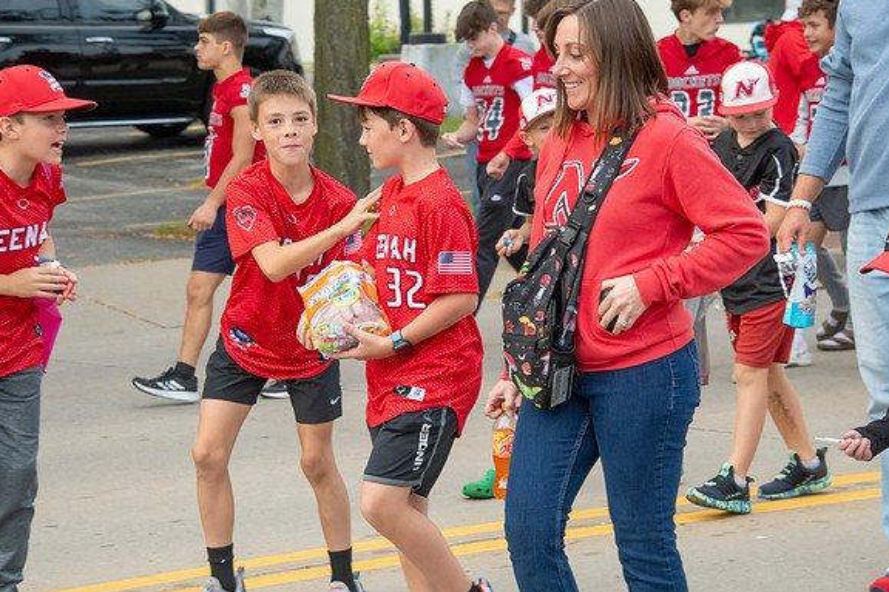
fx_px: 3111
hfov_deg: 16.3
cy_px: 297
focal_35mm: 126
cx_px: 446
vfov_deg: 10.9
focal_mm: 125
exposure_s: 1/250
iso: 3200
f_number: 11
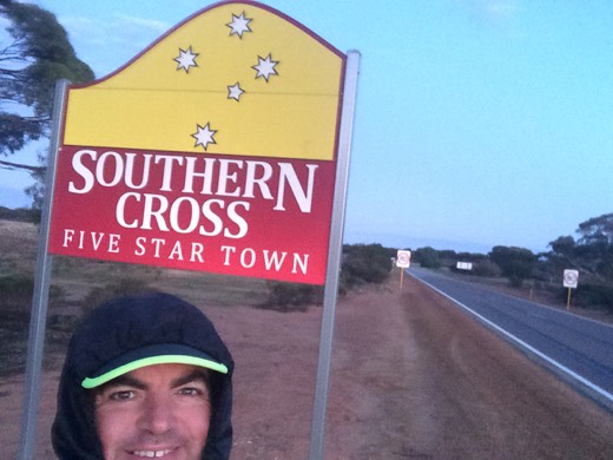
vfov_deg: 45.4
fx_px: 549
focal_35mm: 31
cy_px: 230
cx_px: 306
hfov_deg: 58.4
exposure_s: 1/15
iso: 800
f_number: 2.4
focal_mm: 2.15
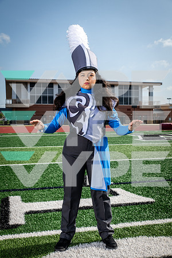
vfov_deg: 46.4
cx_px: 86
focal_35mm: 42
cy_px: 129
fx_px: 301
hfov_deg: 31.9
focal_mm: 42
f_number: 7.1
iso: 125
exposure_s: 1/400
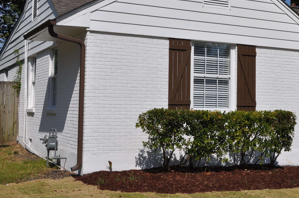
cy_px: 79
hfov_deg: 32.4
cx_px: 215
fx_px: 506
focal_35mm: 61
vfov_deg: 22.2
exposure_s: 1/640
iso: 200
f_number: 13
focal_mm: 28
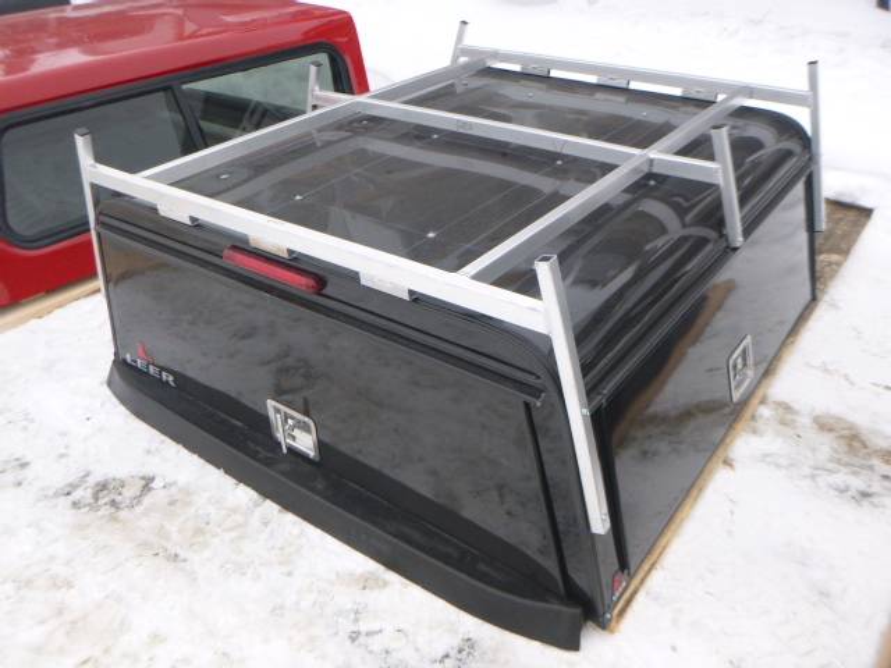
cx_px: 446
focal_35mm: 29
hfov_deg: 61.7
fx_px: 746
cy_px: 334
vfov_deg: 48.2
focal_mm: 5.2
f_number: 4.1
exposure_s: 1/125
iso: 100
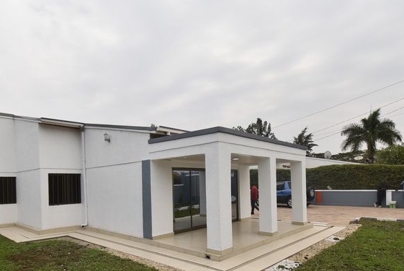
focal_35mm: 22
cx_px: 177
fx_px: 247
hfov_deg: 78.2
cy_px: 186
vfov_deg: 55.8
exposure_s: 1/800
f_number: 8
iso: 500
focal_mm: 10
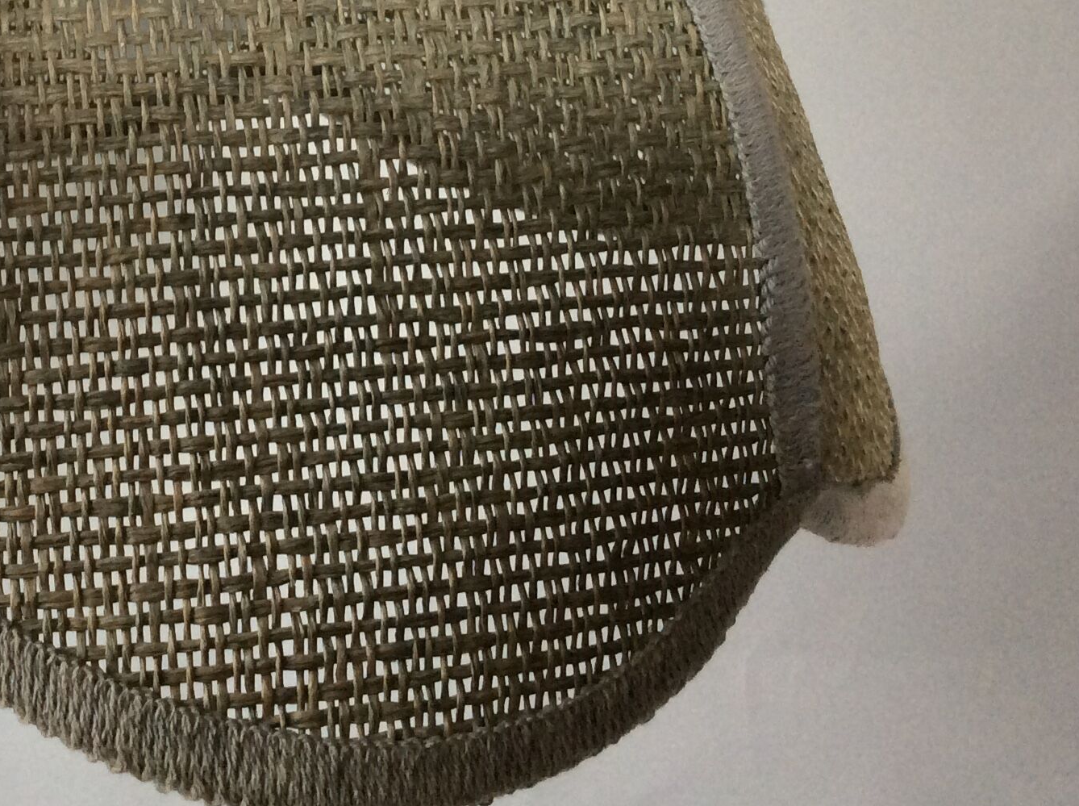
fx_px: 1929
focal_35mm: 62
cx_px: 127
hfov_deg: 30.0
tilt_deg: -18.1
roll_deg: +2.6
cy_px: 109
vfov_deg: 23.1
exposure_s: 1/25
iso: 80
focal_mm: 3.3
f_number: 2.4
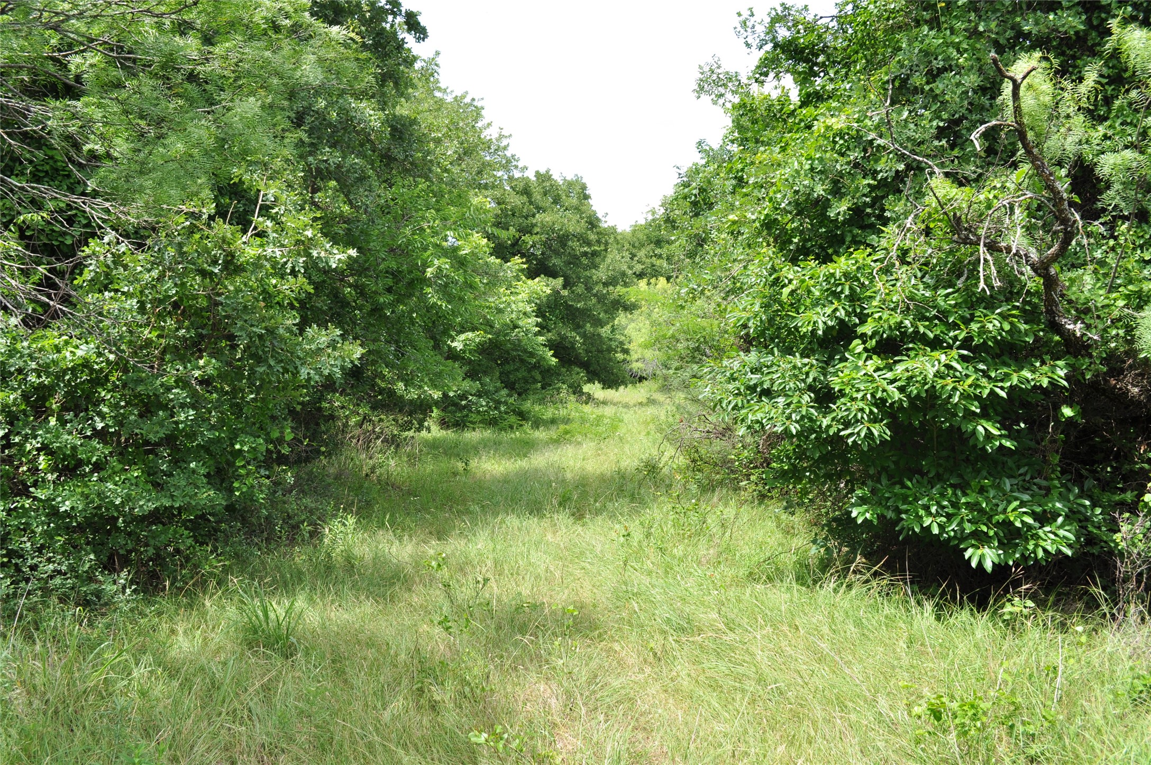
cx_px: 576
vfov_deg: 43.5
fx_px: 958
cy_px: 382
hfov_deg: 62.0
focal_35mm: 30
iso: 200
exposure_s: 1/160
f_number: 9
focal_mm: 20
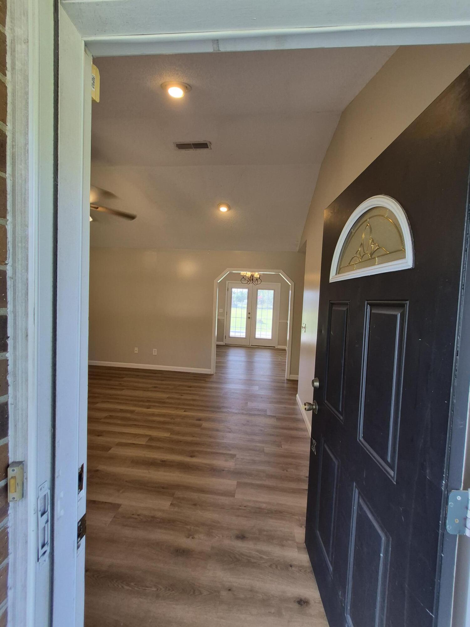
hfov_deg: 89.9
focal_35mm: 13
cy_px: 314
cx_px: 235
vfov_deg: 106.2
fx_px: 235
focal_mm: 1.74
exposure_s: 1/60
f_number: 2.2
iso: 80
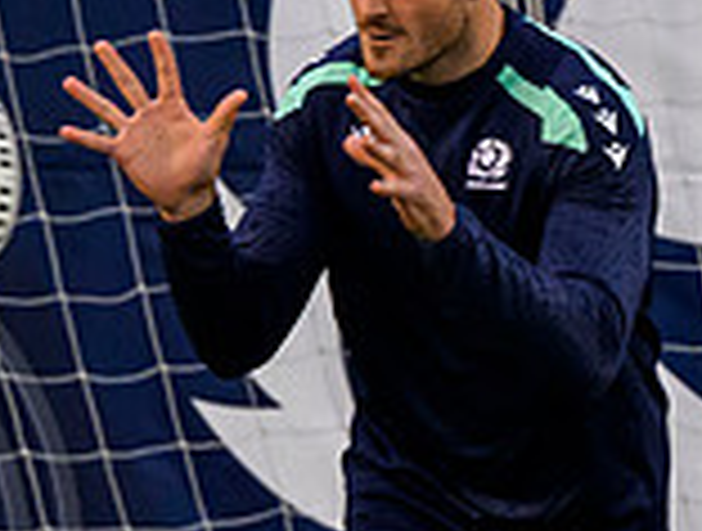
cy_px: 638
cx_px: 361
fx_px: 26343
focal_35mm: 1295
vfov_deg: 1.2
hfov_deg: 1.5
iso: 3200
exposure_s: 1/500
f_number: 2.8
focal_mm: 200
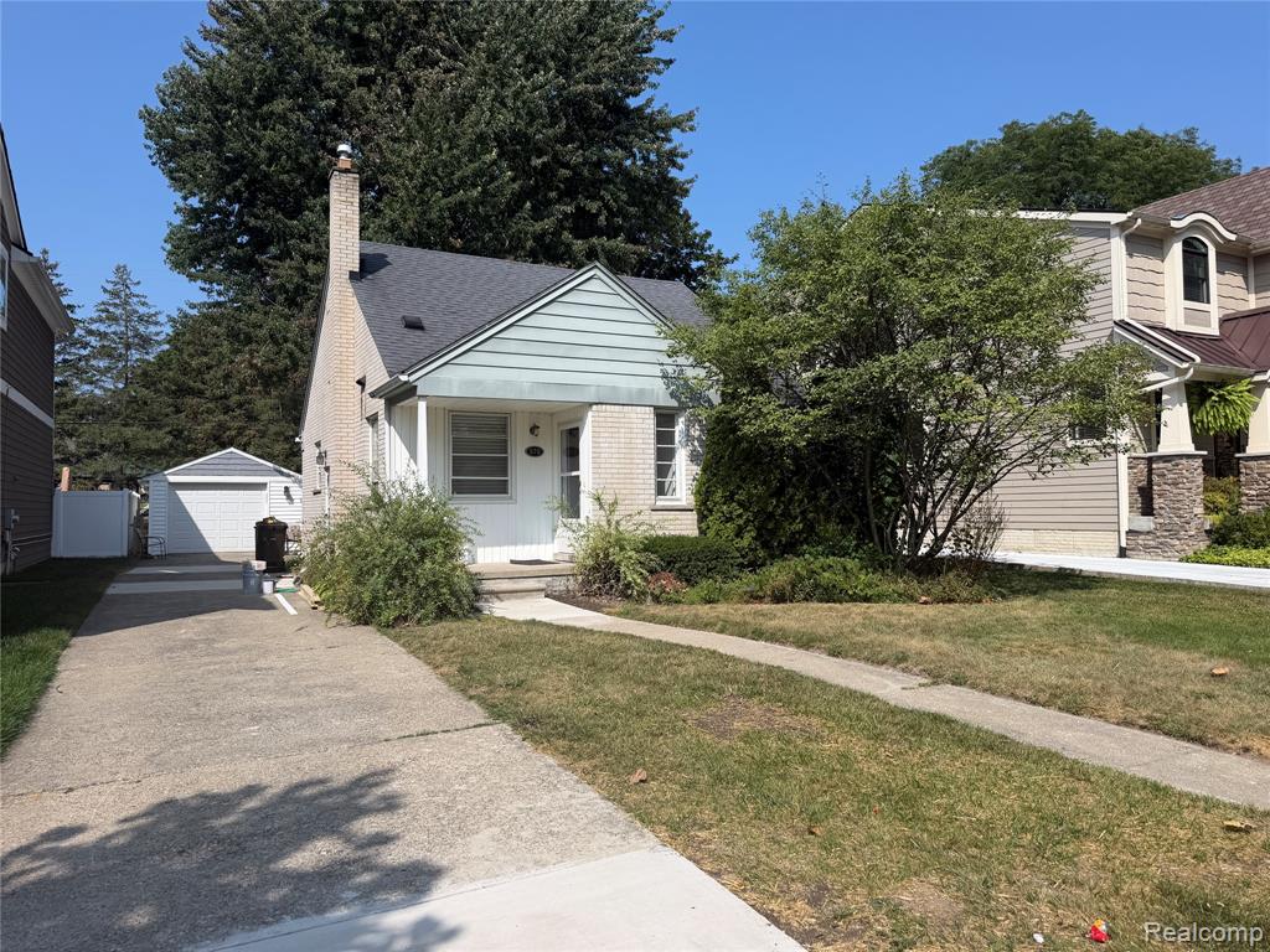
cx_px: 635
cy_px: 476
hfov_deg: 71.6
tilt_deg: +3.6
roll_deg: +0.3
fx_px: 881
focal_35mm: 24
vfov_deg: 56.8
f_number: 1.78
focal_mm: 6.76
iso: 80
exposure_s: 1/5714
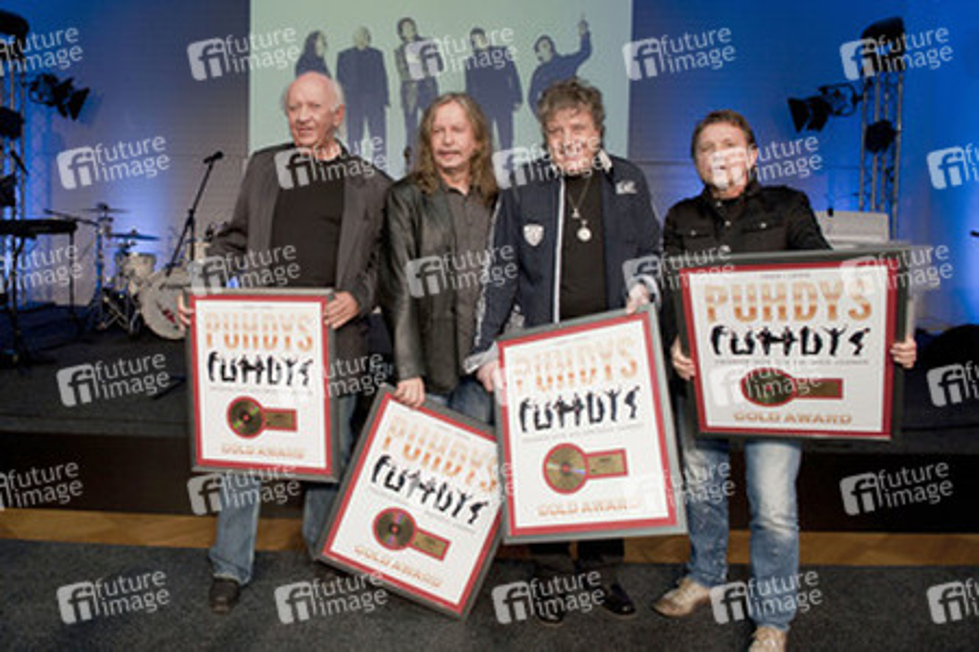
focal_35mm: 24
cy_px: 326
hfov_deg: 73.7
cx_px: 490
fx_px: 653
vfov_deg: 53.1
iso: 1000
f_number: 5
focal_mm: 24
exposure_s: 1/200
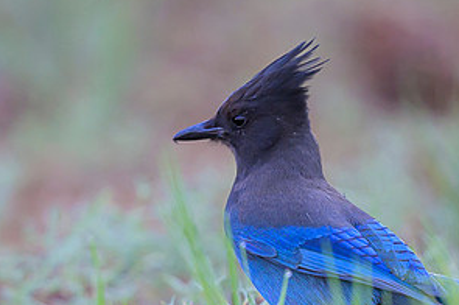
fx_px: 18301
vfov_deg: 1.0
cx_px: 111
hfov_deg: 1.4
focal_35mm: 1437
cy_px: 230
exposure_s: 1/640
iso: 800
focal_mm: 400
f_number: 2.8
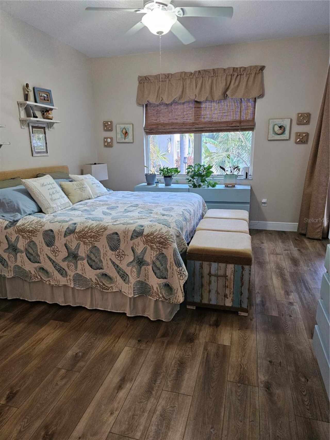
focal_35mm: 23
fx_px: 292
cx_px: 165
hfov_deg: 58.9
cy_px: 220
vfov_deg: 73.9
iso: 500
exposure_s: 1/120
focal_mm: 6.3
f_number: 1.7
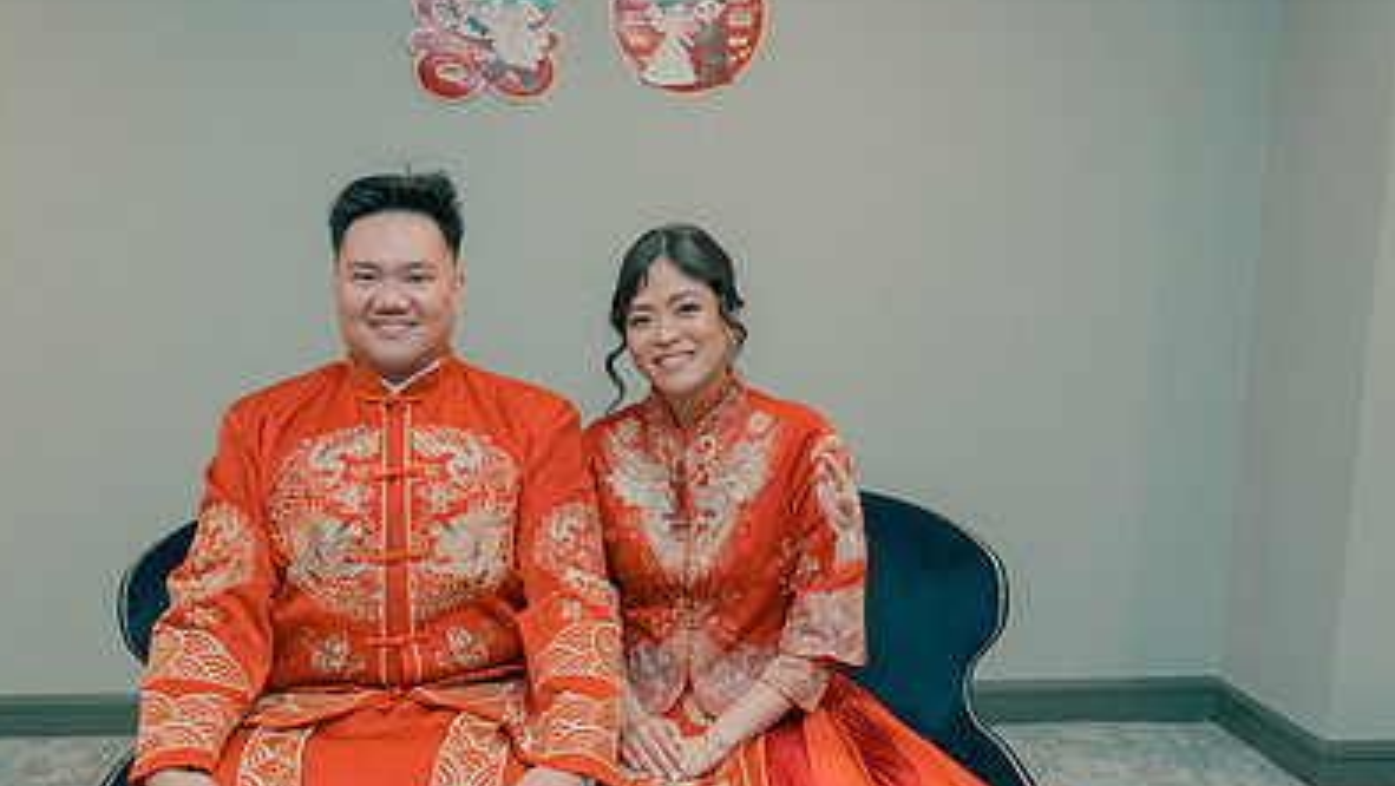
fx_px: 1369
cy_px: 547
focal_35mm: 37
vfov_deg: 31.7
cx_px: 588
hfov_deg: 53.8
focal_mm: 24
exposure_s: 1/160
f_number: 3.5
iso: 2500
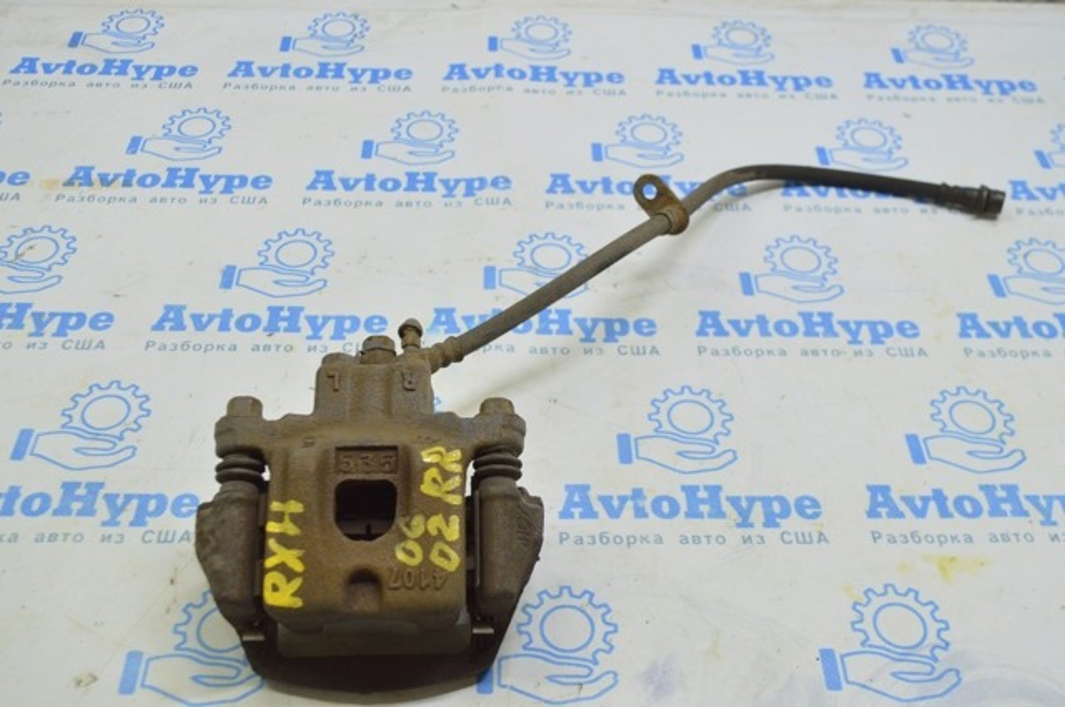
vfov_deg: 34.1
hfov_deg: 49.6
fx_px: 1152
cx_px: 532
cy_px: 354
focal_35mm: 39
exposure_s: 1/25
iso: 400
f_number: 5.6
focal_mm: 26
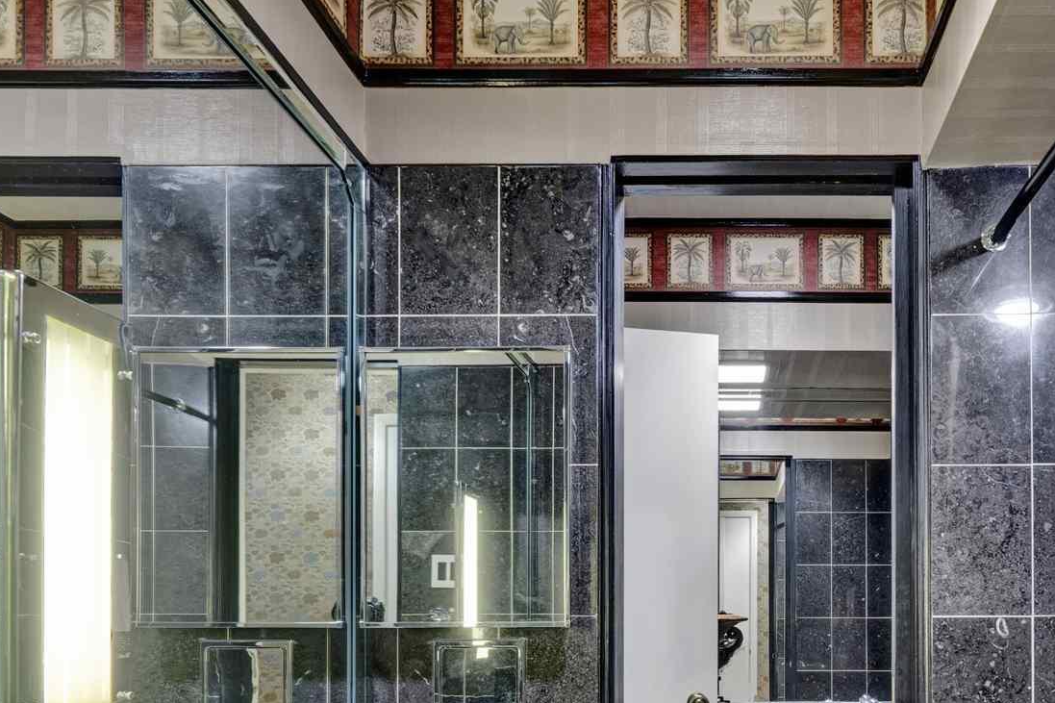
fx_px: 848
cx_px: 741
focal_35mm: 29
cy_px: 593
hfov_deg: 61.5
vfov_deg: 42.4
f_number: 11
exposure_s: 1/2
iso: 400
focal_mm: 15.5
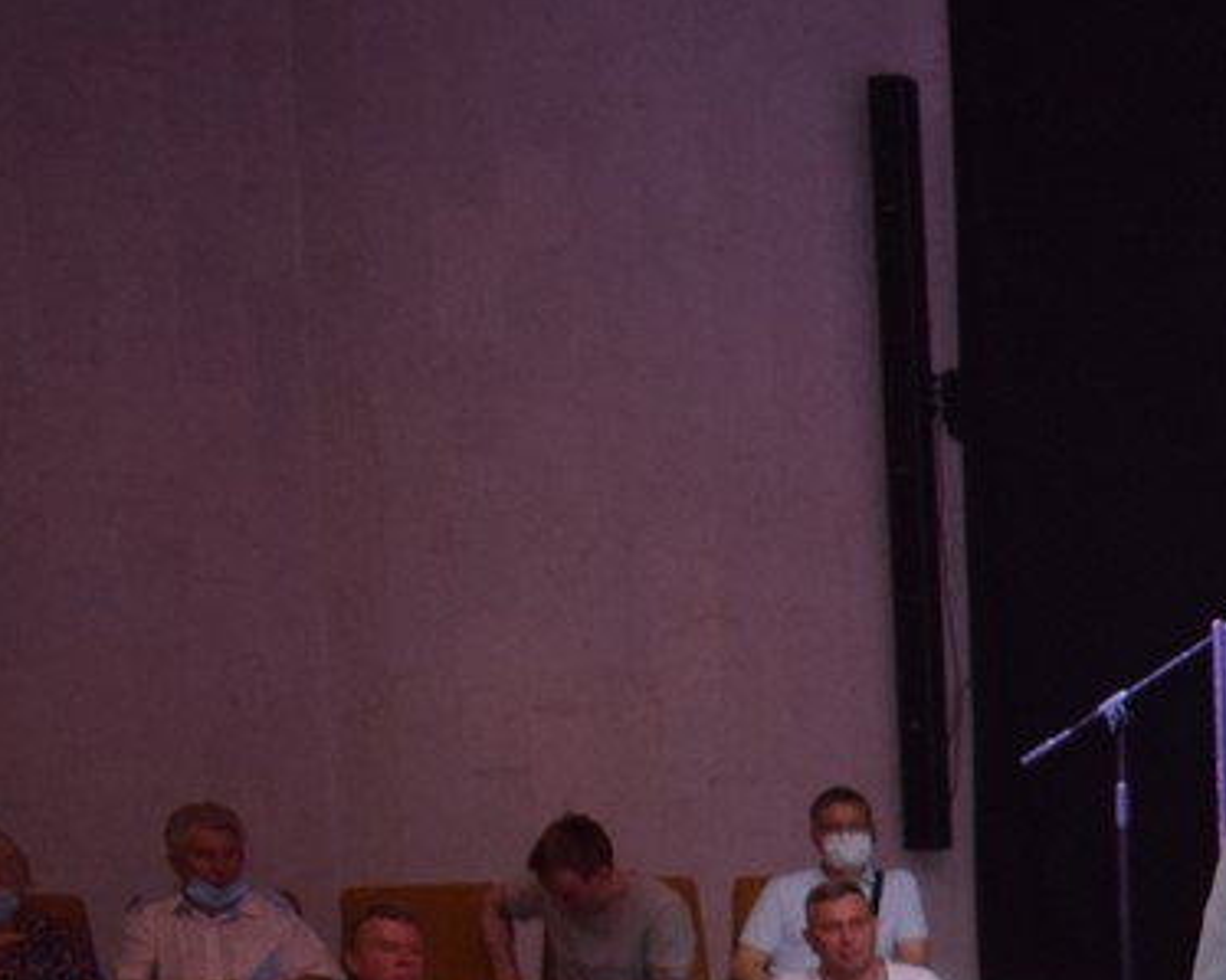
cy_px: 1121
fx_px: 2829
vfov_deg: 18.8
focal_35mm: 78
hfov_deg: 21.0
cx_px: 1800
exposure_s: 1/60
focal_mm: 18
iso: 2000
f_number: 3.5
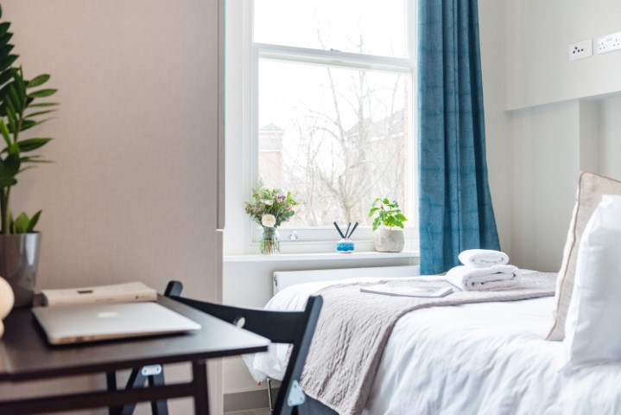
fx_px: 656
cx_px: 310
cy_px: 208
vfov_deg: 35.1
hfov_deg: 50.7
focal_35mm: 38
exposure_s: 1/125
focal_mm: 38
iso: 400
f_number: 3.2
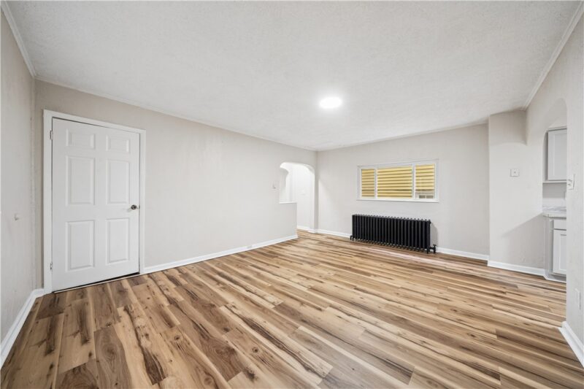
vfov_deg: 90.0
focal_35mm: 12
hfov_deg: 112.6
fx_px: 195
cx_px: 292
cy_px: 194
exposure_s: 1/3.33
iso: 400
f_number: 11
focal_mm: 12
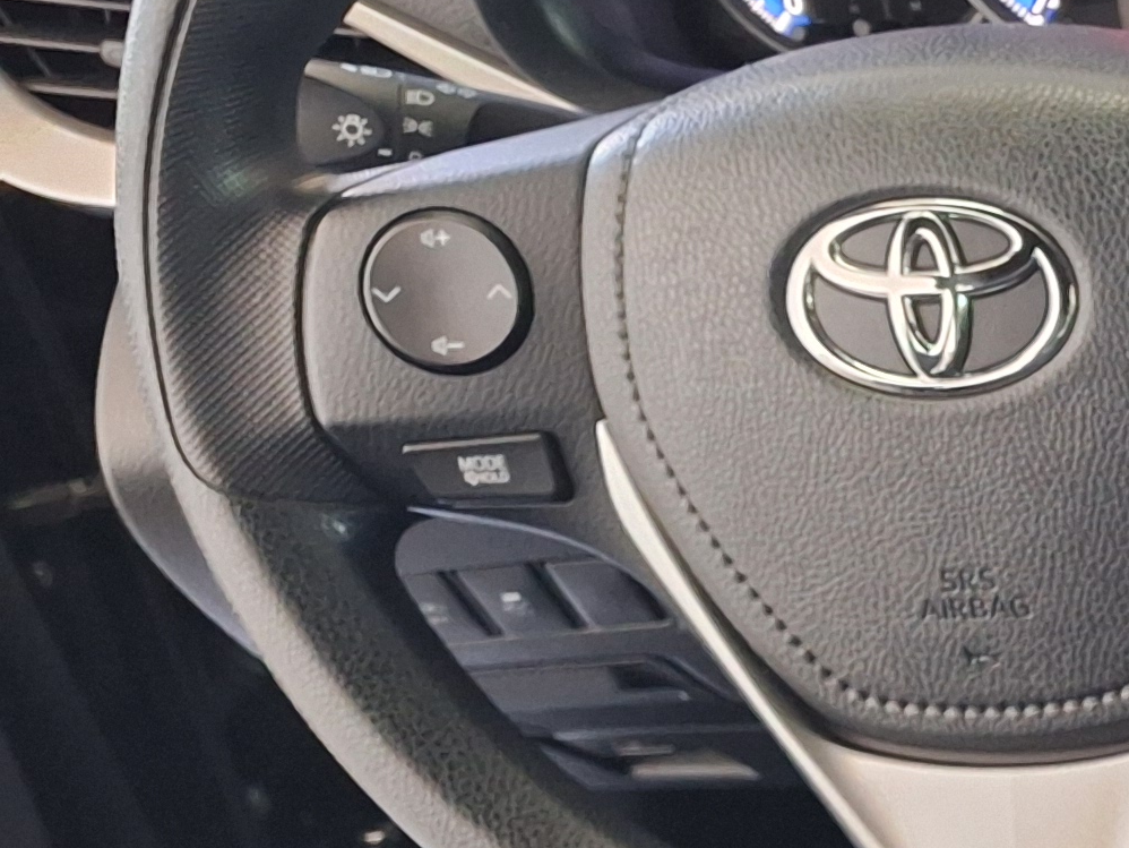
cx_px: 2306
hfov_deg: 15.9
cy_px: 886
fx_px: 3067
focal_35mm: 94
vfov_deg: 15.4
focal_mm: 5.54
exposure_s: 1/20
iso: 640
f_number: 1.8
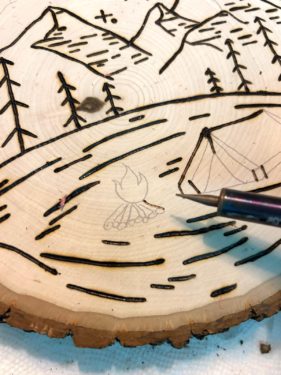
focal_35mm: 26
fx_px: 282
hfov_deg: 53.0
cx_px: 140
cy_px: 188
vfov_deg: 67.3
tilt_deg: -71.7
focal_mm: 5.7
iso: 400
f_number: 1.5
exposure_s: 1/60
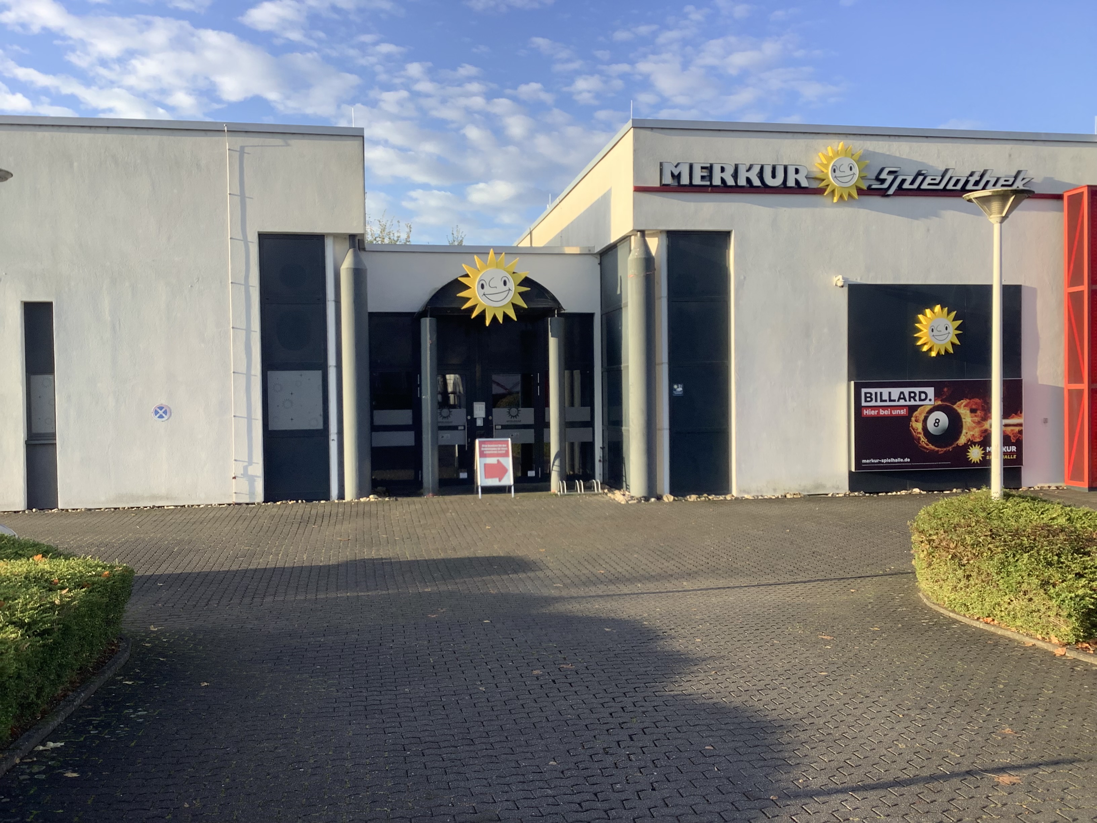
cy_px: 412
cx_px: 548
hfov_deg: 58.4
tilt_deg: +0.4
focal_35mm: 31
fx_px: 982
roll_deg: +1.4
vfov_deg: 45.4
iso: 25
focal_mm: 3.3
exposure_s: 1/290
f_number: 2.4
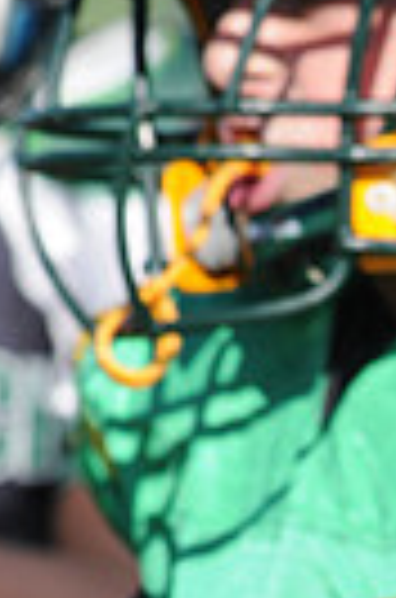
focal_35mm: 1964
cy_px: 980
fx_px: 32574
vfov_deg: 1.1
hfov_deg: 0.7
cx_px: 848
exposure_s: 1/500
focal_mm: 300
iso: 200
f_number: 8
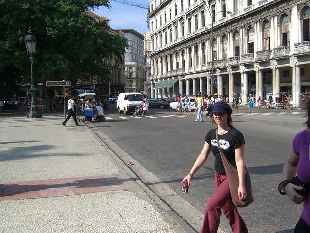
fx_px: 340
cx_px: 155
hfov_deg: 49.0
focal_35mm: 38
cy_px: 116
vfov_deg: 37.7
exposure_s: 1/640
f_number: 4
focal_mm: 7.9
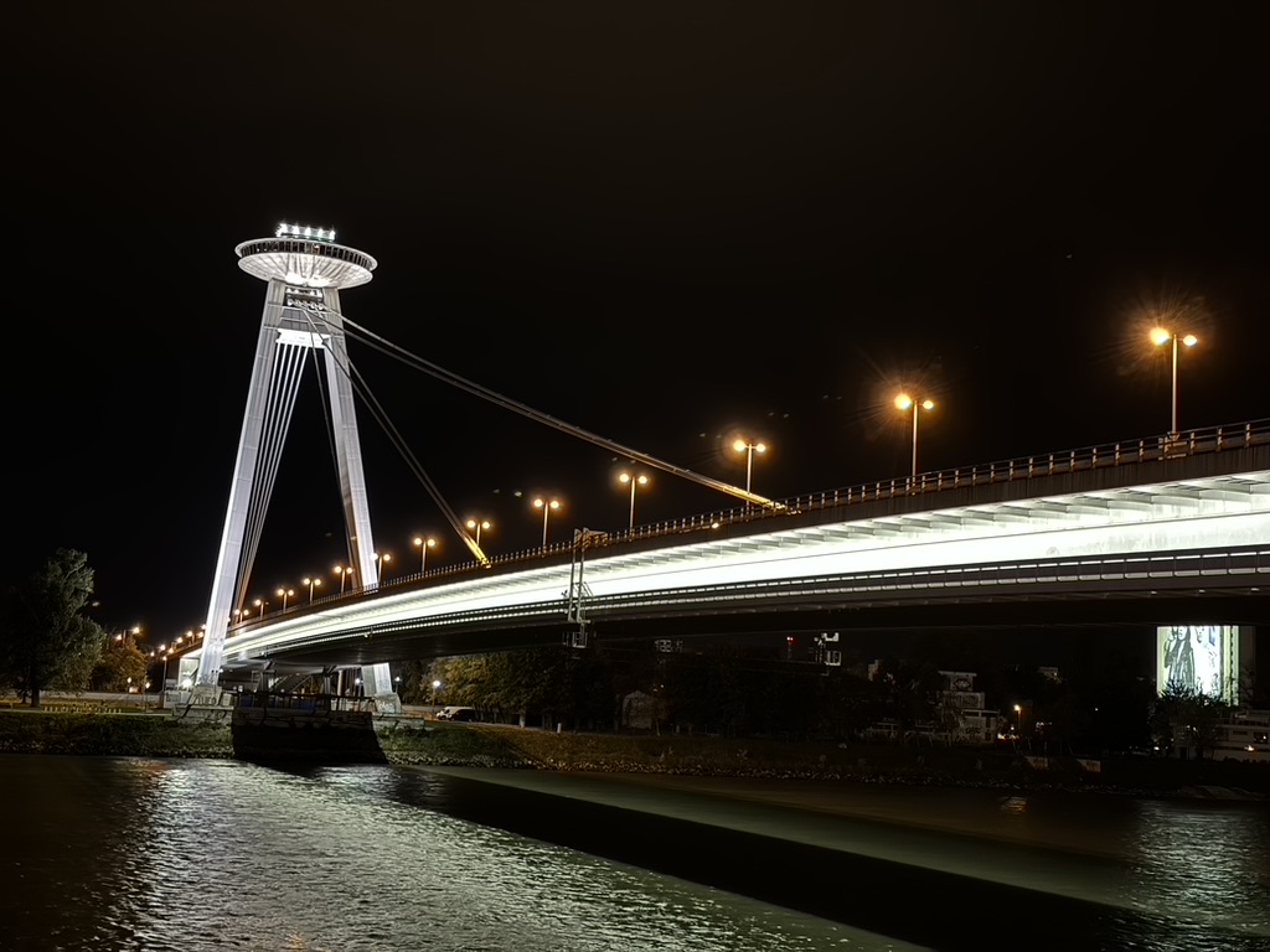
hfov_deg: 39.7
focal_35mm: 48
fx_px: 1761
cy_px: 476
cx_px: 635
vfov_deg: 30.3
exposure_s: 1/5
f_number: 1.78
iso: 500
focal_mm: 6.86
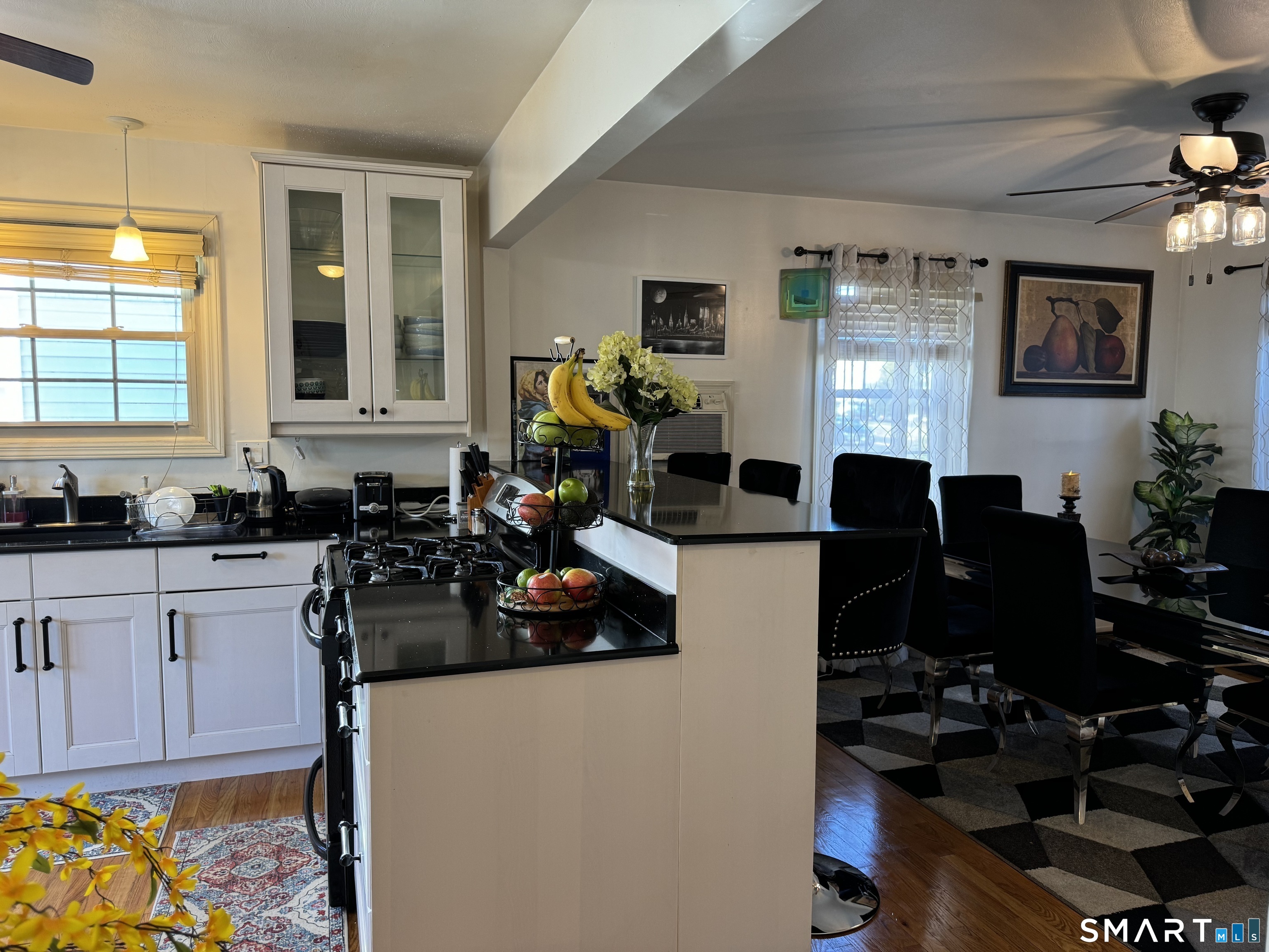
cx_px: 634
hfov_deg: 71.6
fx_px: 880
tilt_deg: -4.9
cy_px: 476
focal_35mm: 24
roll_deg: -0.2
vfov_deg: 56.8
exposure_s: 1/60
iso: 125
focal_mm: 6.76
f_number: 1.78
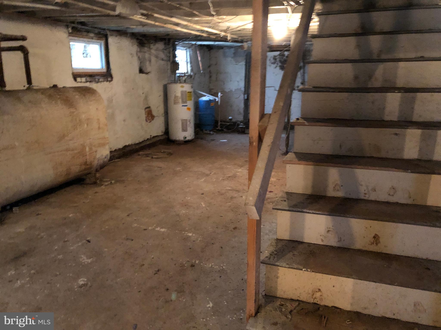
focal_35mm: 28
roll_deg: -1.3
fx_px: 357
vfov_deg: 49.7
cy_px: 165
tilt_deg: -12.6
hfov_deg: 63.4
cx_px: 220
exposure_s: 1/4
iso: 125
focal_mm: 4
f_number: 1.8
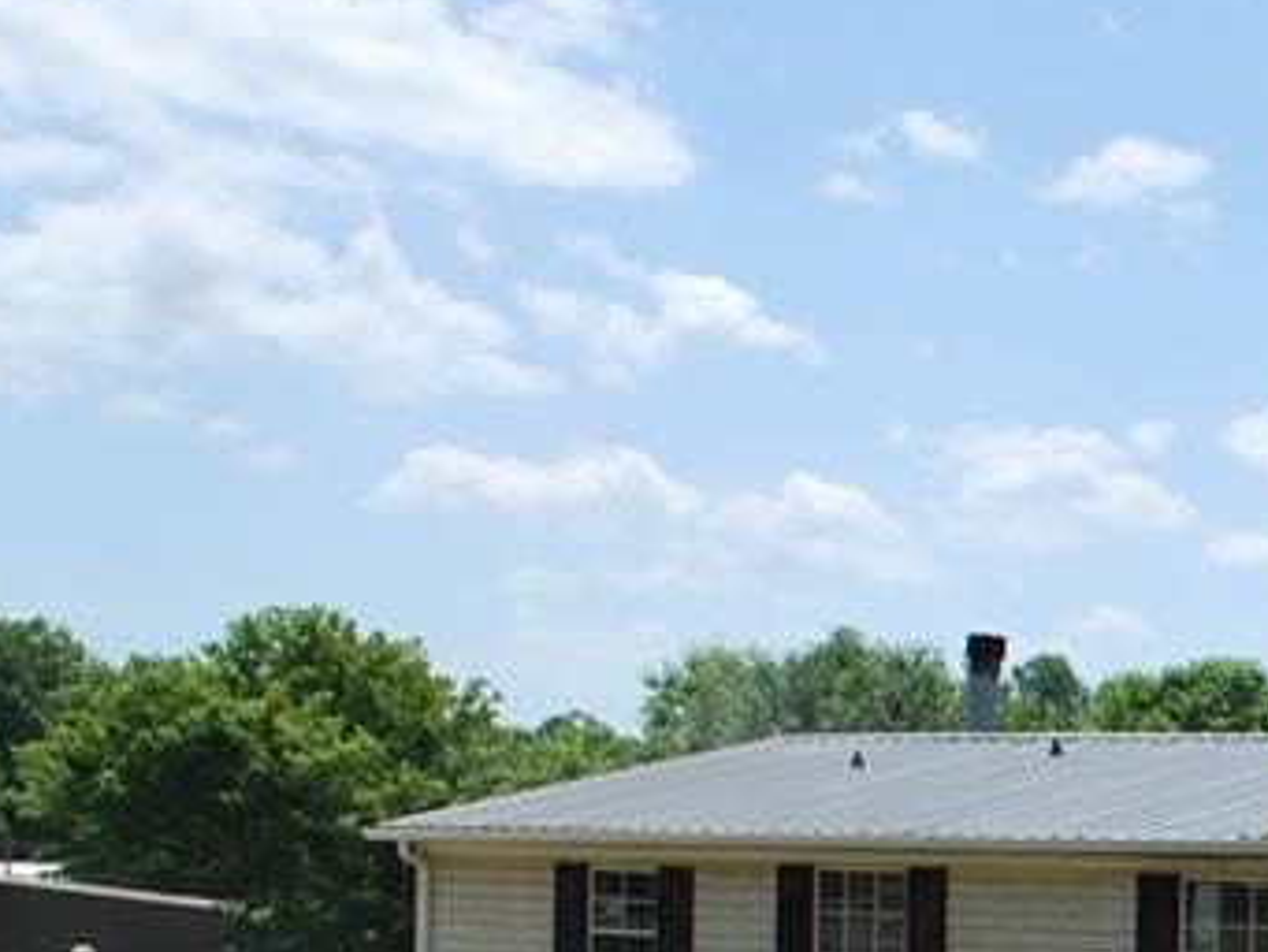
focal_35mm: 78
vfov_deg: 18.1
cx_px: 1737
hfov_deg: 22.0
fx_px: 2858
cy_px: 1106
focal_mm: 18
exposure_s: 1/250
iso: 100
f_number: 8
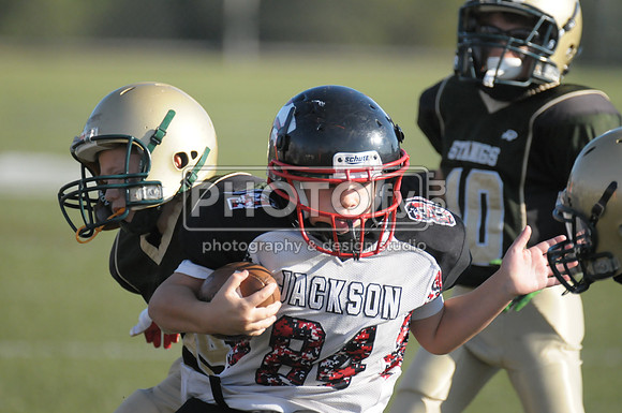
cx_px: 311
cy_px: 206
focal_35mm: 570
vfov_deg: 2.4
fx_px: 9835
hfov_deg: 3.6
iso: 1600
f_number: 4
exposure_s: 1/5000
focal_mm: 380
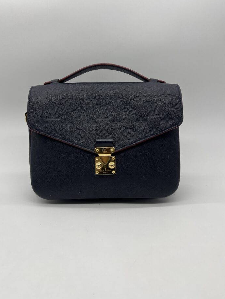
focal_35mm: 29
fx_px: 251
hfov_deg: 48.2
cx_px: 107
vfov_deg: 61.6
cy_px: 143
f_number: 1.5
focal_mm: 5.7
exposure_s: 1/251
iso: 40
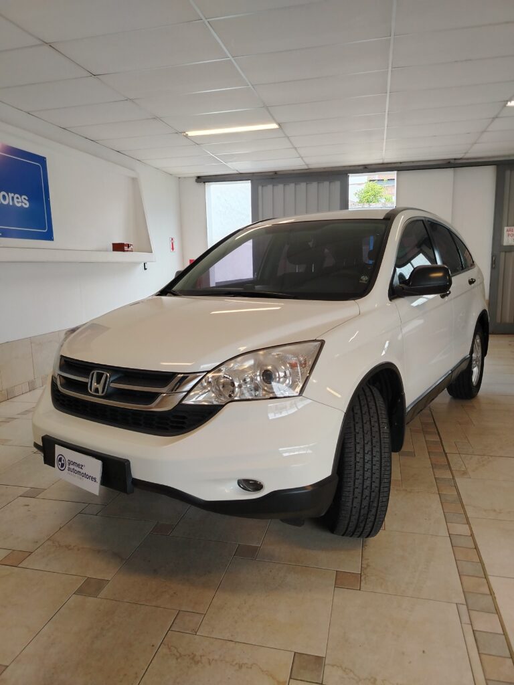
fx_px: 475
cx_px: 257
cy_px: 342
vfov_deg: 71.6
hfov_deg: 56.8
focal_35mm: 24
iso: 384
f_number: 1.75
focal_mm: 5.25
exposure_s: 1/50
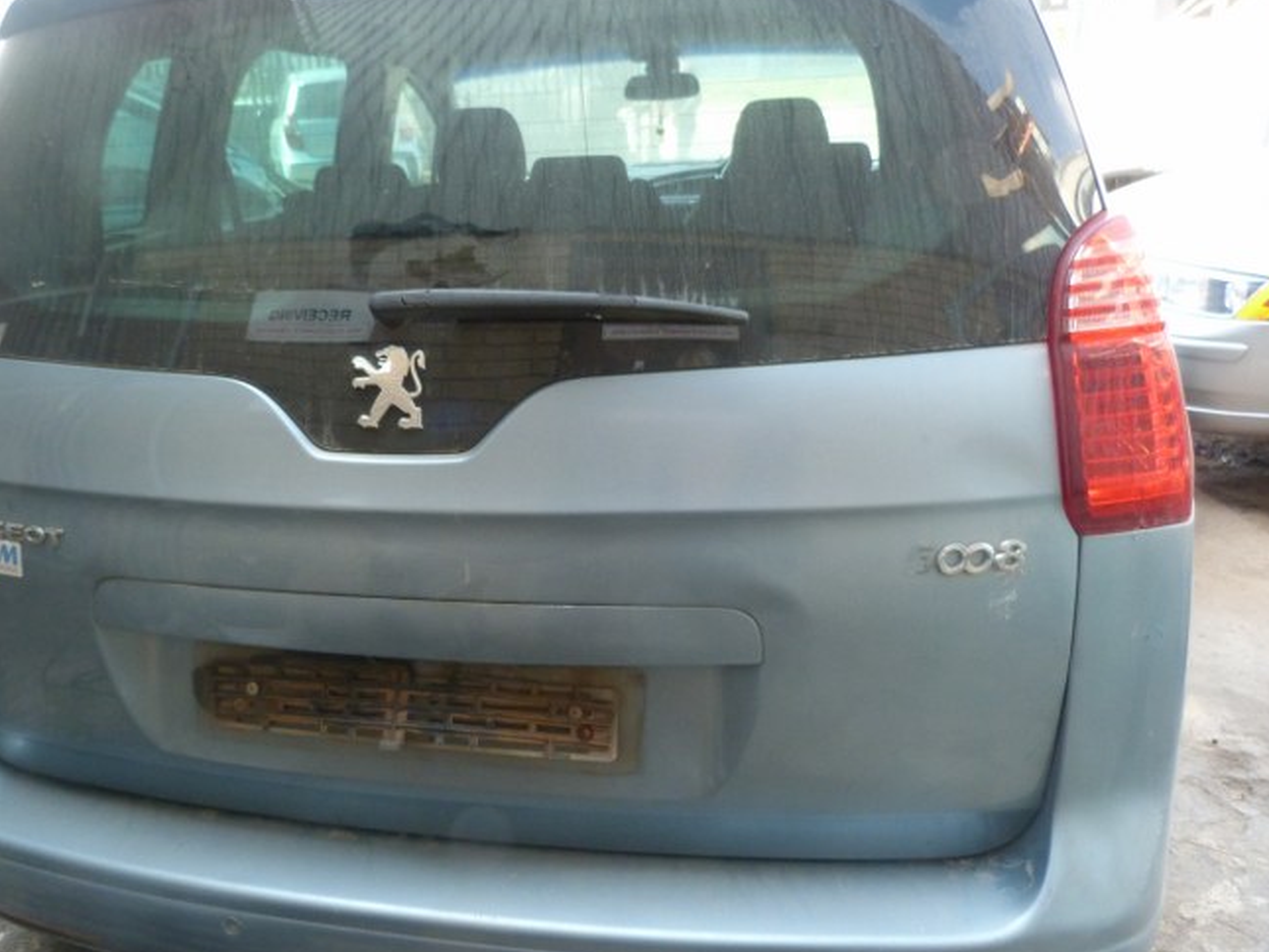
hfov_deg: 57.8
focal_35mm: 31
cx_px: 502
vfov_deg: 45.4
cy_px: 454
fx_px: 1137
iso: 200
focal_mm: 4.5
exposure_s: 1/60
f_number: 2.8
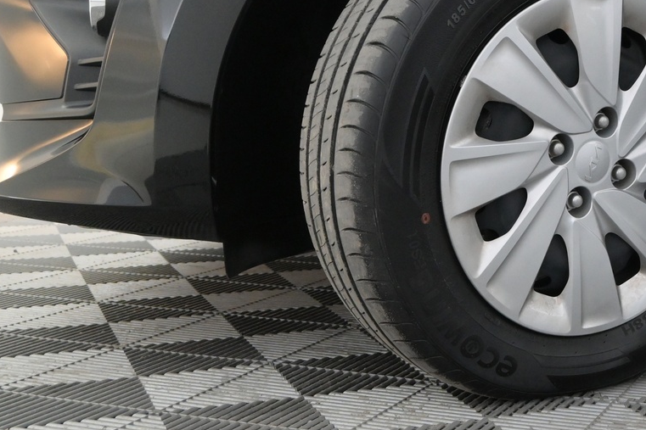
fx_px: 1203
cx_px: 556
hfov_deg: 29.1
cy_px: 122
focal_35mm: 67
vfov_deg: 20.2
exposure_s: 1/80
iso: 2500
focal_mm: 21
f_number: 4.5
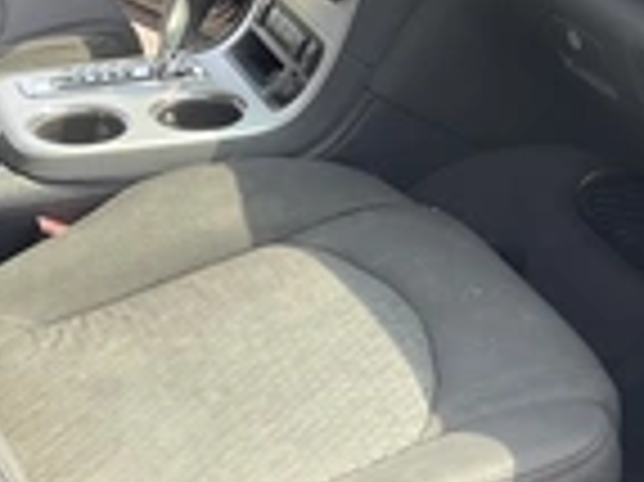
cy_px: 185
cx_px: 500
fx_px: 1506
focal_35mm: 81
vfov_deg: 18.2
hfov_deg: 23.8
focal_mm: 3
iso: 25
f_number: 1.8
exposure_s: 1/139
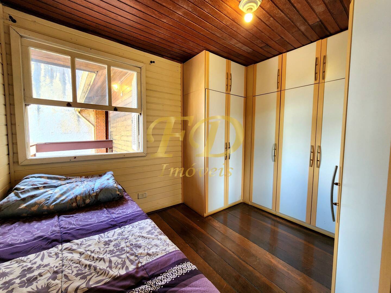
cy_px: 146
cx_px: 196
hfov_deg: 106.2
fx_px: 147
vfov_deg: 89.9
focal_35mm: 13
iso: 125
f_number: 2.2
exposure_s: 1/60.2
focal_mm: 2.2
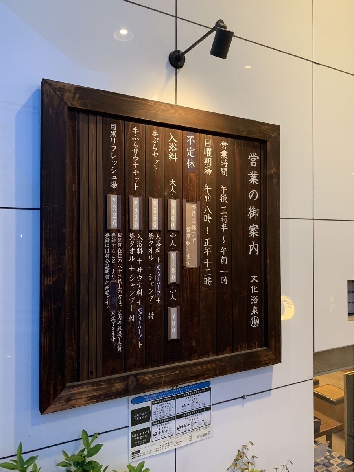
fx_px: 355
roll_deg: -0.5
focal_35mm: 26
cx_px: 177
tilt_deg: +2.1
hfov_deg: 53.1
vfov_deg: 67.3
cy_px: 236
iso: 250
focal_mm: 4.25
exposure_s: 1/33
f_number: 1.8
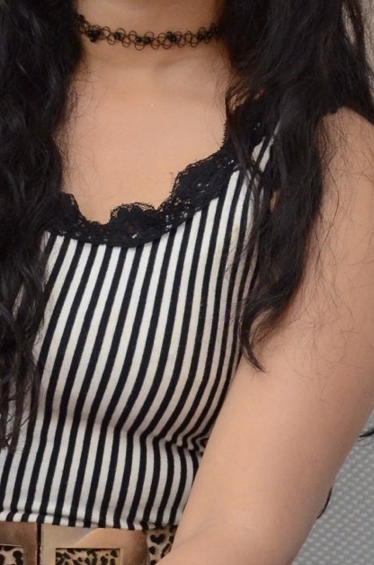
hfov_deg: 6.1
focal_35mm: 225
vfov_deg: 9.2
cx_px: 32
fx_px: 3522
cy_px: 333
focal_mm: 52
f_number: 6.3
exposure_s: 1/125
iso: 2000
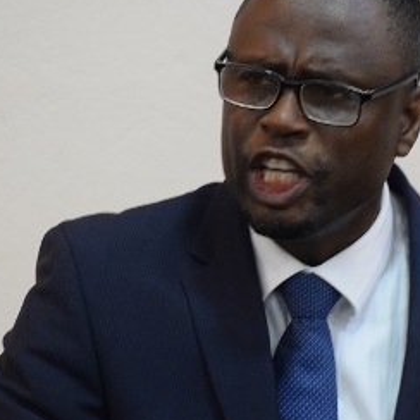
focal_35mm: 517
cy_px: 205
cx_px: 361
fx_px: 7098
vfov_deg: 3.4
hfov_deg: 3.4
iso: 3200
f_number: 5
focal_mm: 155
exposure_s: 1/125
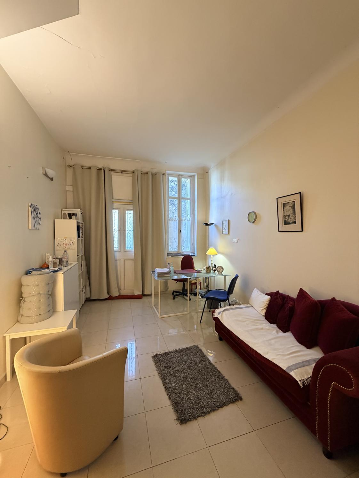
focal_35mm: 14
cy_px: 239
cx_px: 180
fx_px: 194
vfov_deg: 102.1
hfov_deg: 85.7
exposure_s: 1/50
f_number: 2.2
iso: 320
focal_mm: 2.22
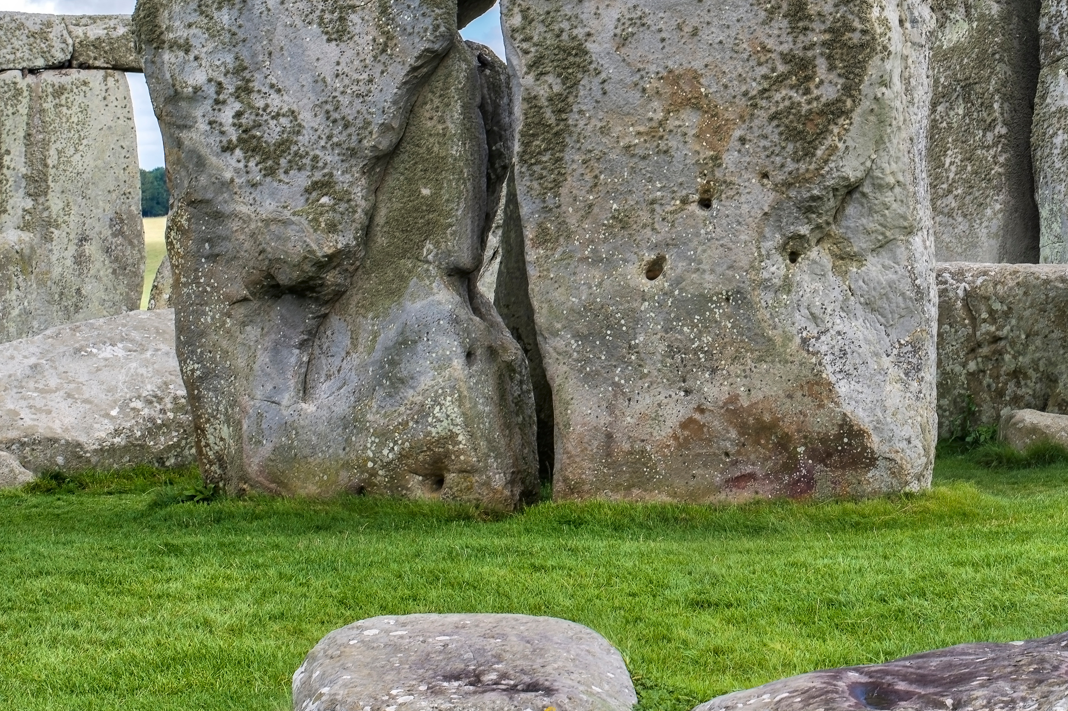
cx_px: 866
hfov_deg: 19.4
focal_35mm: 104
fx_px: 3083
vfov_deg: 13.1
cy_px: 120
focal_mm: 50
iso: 250
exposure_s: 1/60
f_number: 9
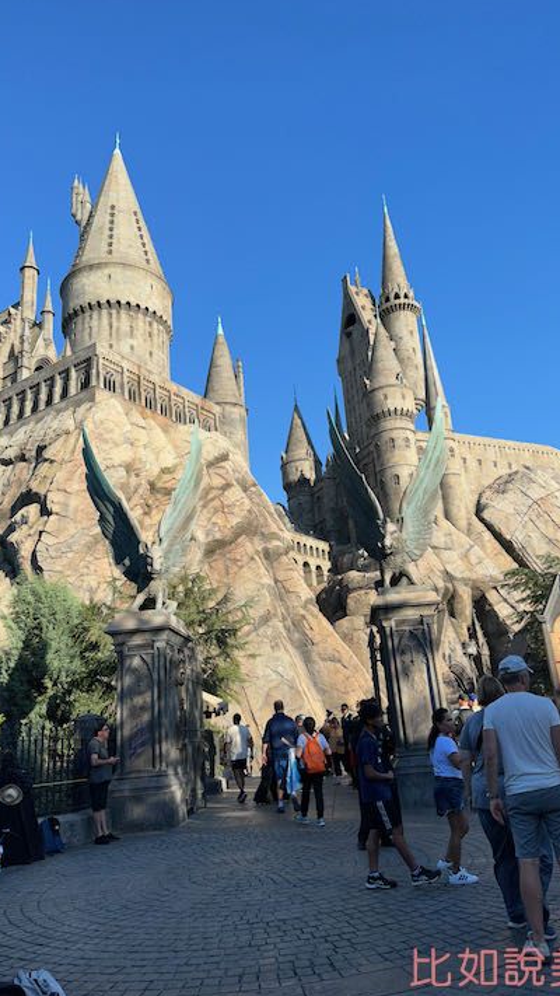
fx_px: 713
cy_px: 506
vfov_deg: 69.9
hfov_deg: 42.9
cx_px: 284
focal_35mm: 27
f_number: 1.78
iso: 80
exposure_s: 1/2591
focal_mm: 6.86
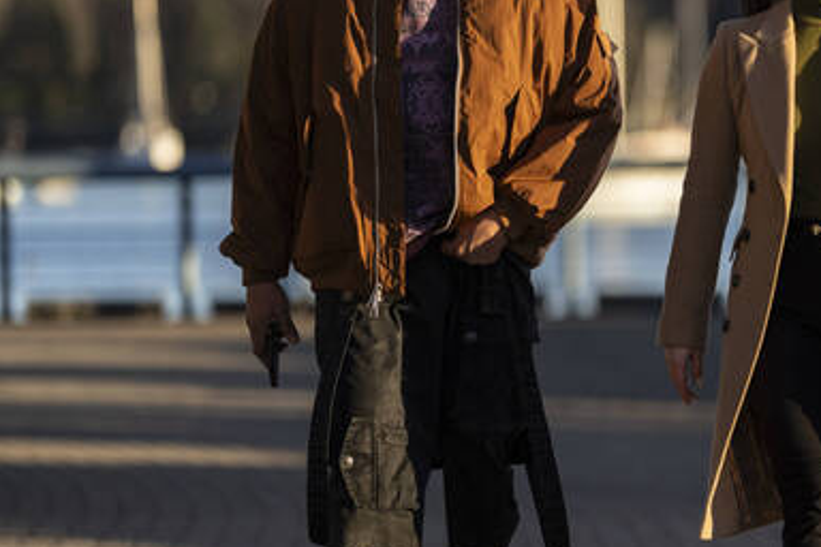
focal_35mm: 263
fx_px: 5997
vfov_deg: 5.2
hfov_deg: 7.8
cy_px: 272
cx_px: 780
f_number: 2
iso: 100
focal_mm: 135
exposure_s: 1/1250
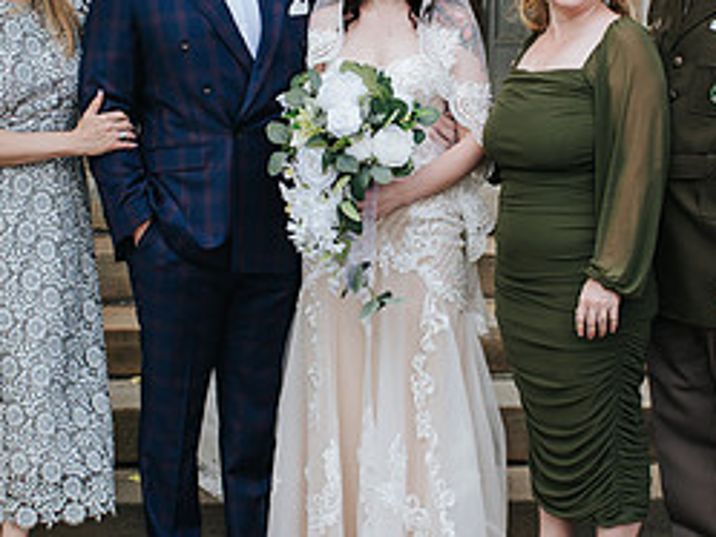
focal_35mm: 89
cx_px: 361
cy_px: 210
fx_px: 1842
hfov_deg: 22.0
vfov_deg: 16.6
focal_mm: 35
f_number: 3.5
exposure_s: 1/500
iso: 250
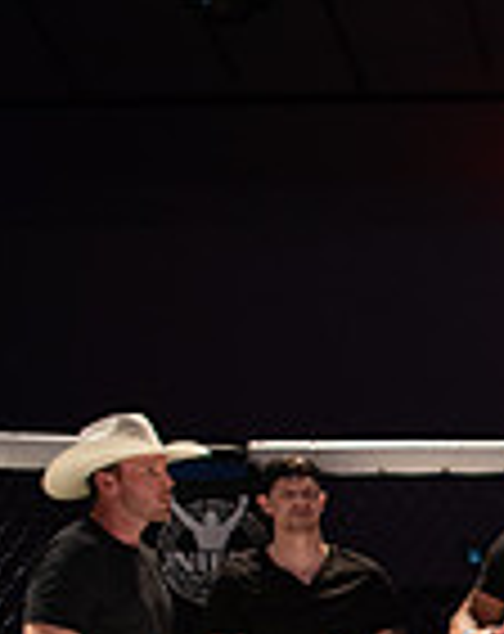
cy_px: 852
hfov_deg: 13.7
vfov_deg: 18.9
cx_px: 1048
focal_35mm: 93
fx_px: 1742
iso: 450
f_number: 2.8
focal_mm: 24
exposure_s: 1/1000
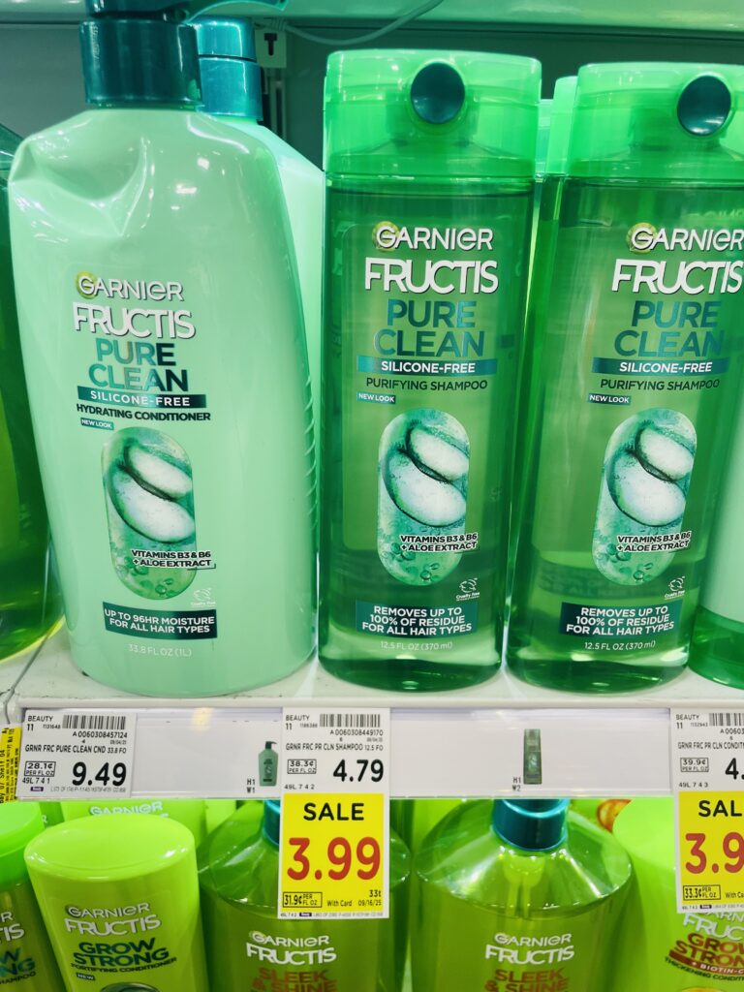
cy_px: 496
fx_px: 745
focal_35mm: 26
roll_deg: -0.8
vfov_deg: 67.3
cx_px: 372
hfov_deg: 53.1
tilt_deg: -24.7
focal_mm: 4.2
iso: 125
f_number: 1.6
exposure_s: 1/120
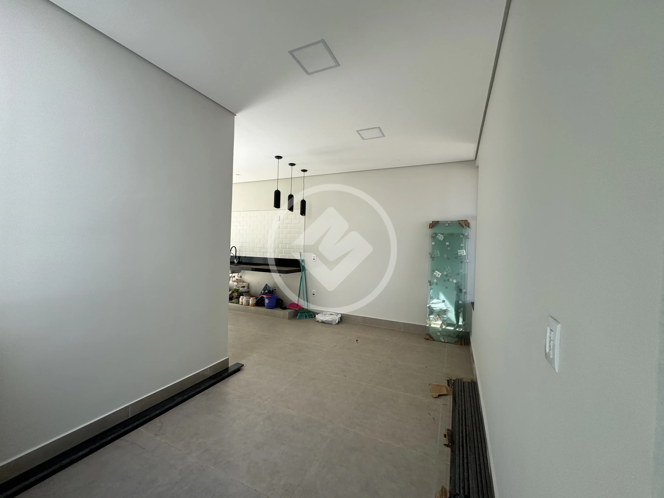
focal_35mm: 14
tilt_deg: -0.9
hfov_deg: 102.1
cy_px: 249
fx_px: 269
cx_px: 332
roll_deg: +2.0
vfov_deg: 85.7
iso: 40
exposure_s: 1/163
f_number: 2.2
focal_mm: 2.22
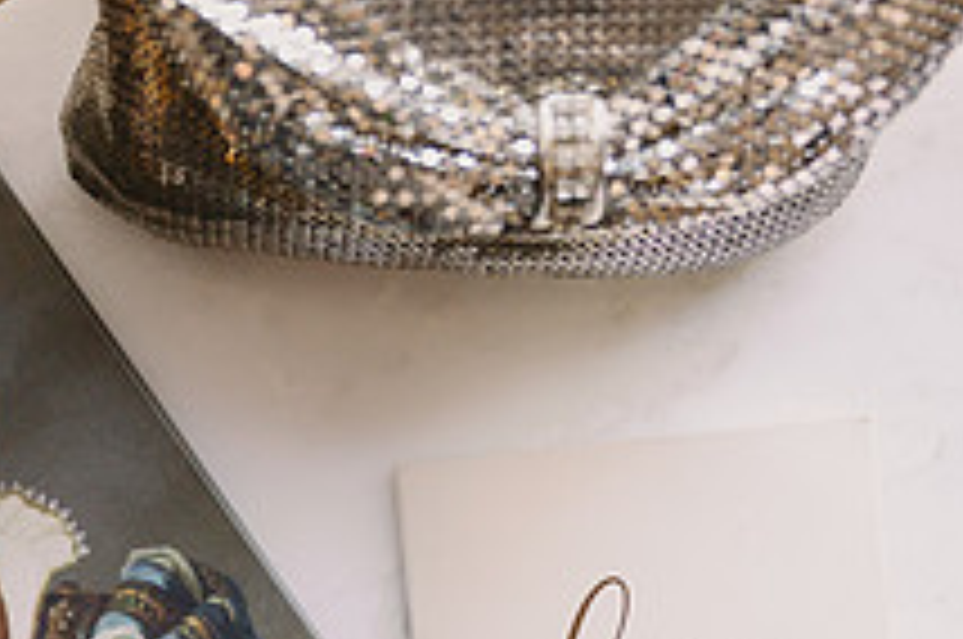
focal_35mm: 91
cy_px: 608
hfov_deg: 22.0
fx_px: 2431
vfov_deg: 14.8
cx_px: 135
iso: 800
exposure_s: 1/800
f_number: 2.8
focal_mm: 33.5
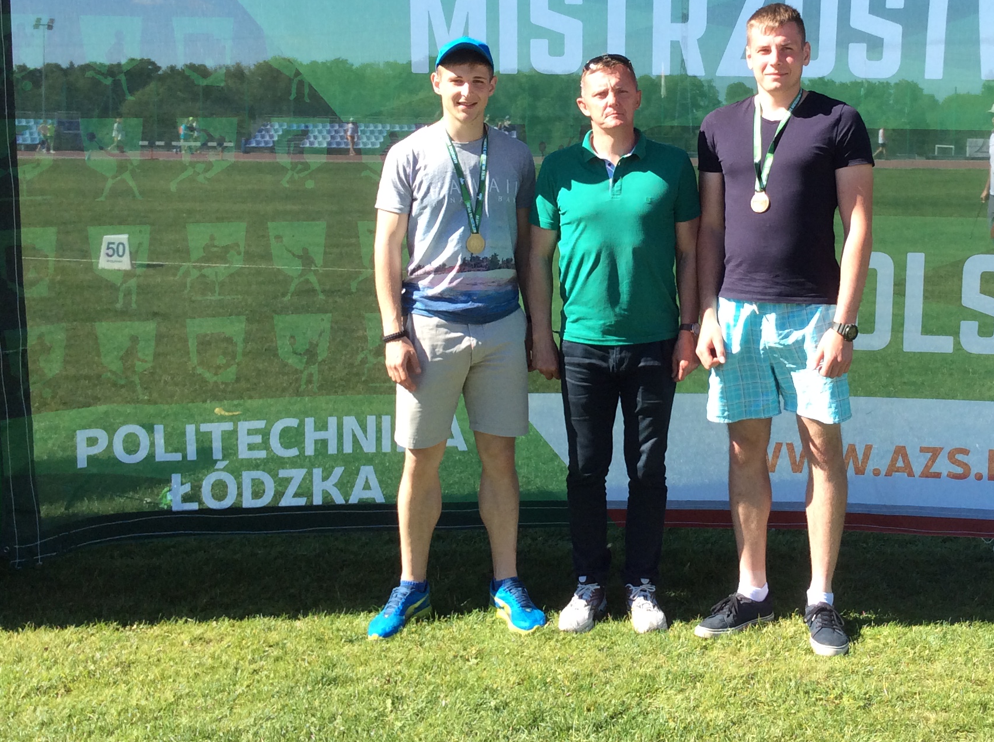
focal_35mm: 49
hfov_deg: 38.7
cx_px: 637
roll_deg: +0.3
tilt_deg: -2.6
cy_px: 189
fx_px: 1405
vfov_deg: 29.2
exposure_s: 1/590
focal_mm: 3.3
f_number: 2.4
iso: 32
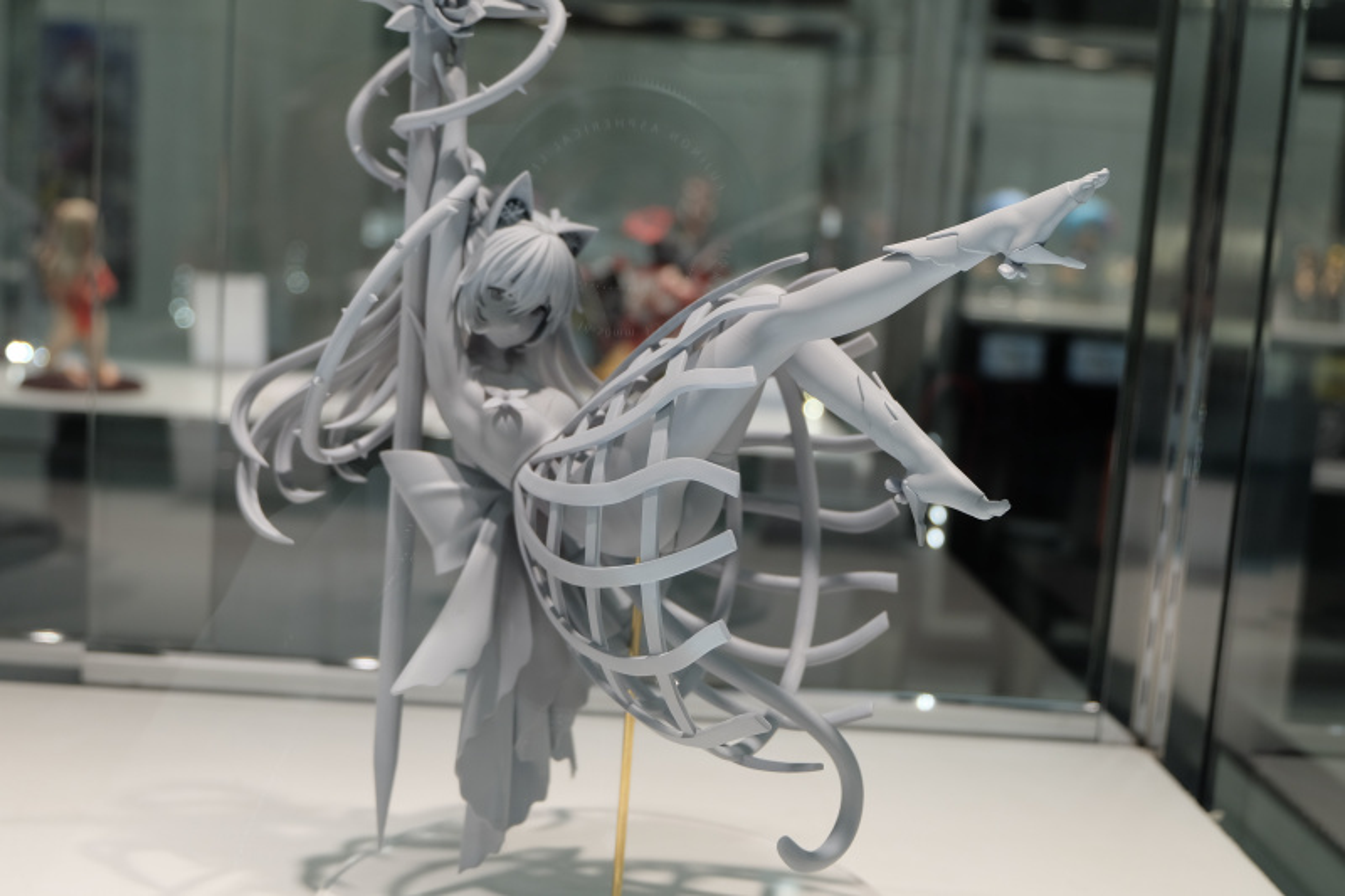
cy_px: 448
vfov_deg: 31.9
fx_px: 1569
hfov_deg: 46.4
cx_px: 672
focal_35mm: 42
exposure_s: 1/150
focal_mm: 28.2
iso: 400
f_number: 4.5
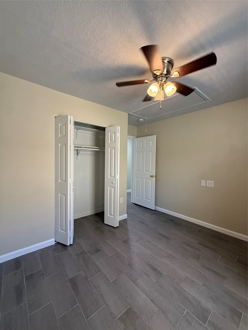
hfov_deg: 85.7
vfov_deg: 102.1
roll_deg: -2.0
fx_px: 134
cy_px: 165
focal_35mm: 14
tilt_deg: -0.3
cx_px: 124
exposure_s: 1/120
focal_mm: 2.22
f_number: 2.2
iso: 400
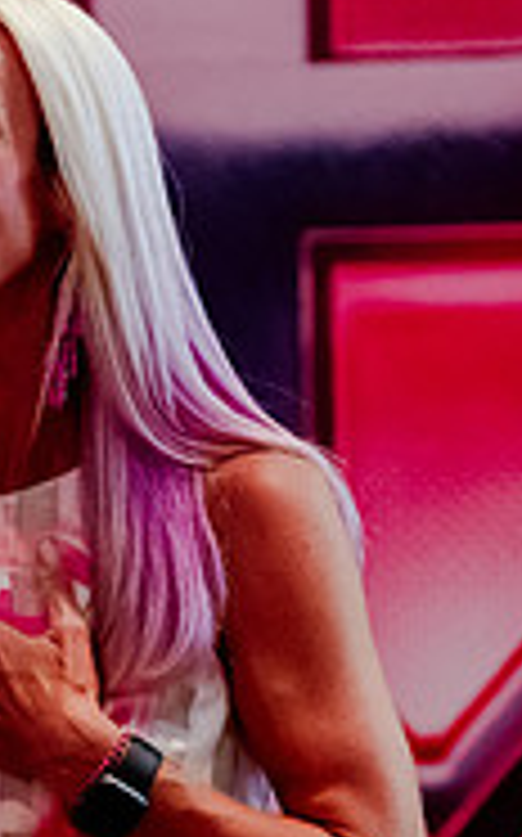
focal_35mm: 613
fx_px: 13975
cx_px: -251
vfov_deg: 3.4
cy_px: 520
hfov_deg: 2.1
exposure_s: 1/250
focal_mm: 150
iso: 4000
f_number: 2.8
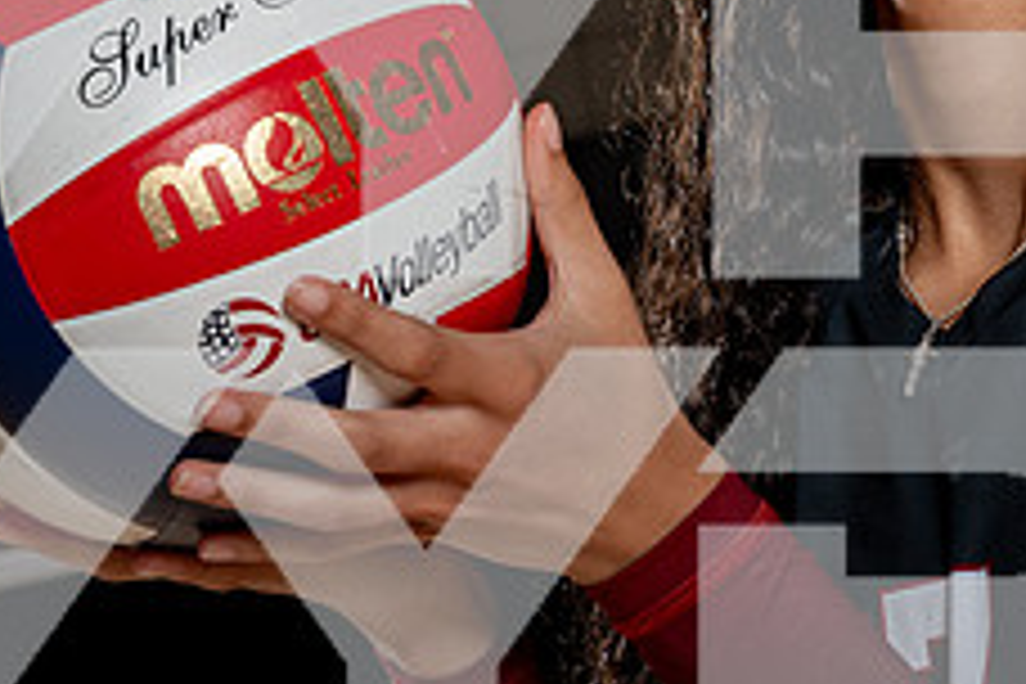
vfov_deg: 7.7
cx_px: 626
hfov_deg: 11.5
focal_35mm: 178
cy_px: 43
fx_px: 5073
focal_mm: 70
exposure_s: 1/250
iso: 100
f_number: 8
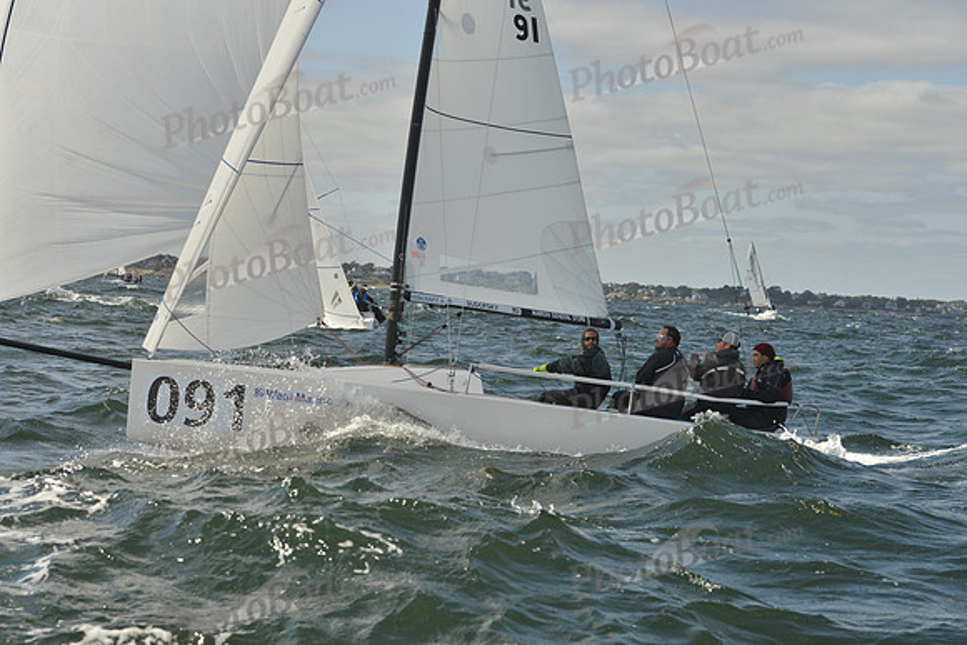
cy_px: 322
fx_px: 1881
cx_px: 484
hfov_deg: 28.8
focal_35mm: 70
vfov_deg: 19.5
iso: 400
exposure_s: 1/1600
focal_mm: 70
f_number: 8
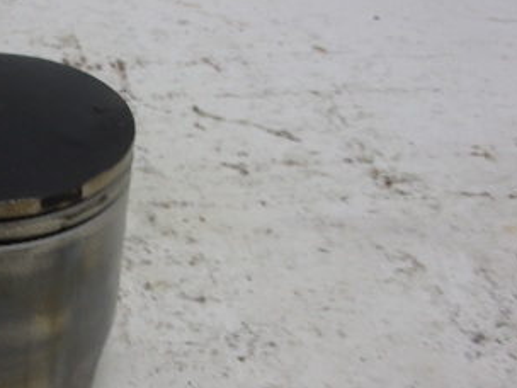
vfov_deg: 24.8
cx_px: -19
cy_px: 213
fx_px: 881
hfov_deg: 30.1
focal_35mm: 59
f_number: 3.9
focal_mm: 5.1
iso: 80
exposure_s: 1/34
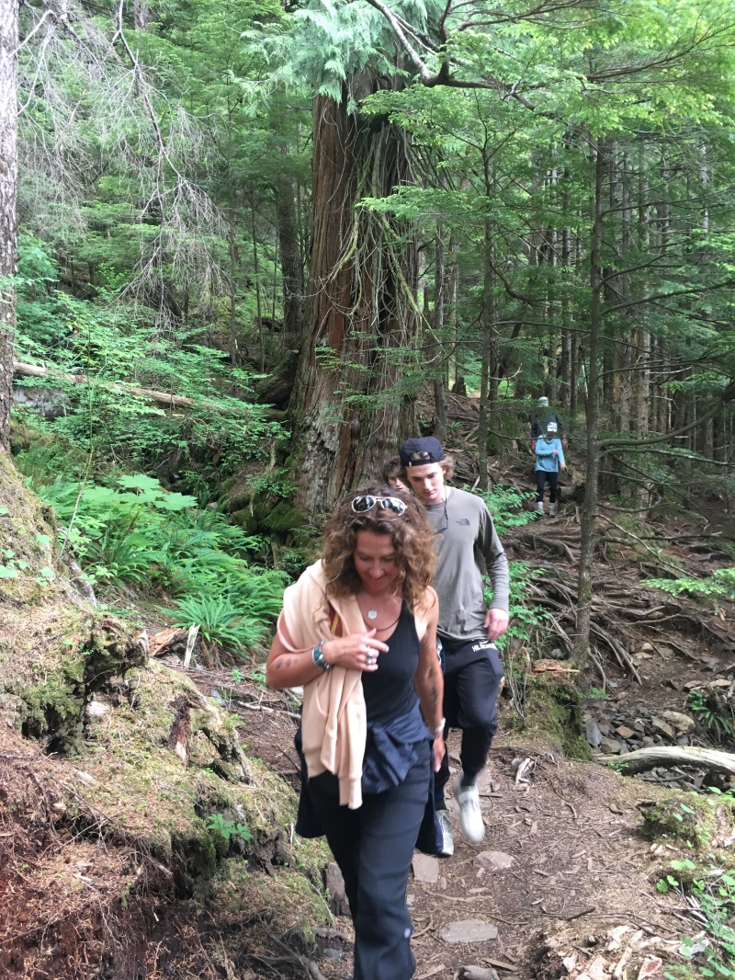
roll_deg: +1.3
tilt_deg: -2.2
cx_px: 368
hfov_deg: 48.2
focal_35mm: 29
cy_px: 490
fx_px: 821
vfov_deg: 61.6
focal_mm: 4.15
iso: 80
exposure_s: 1/30
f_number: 2.2
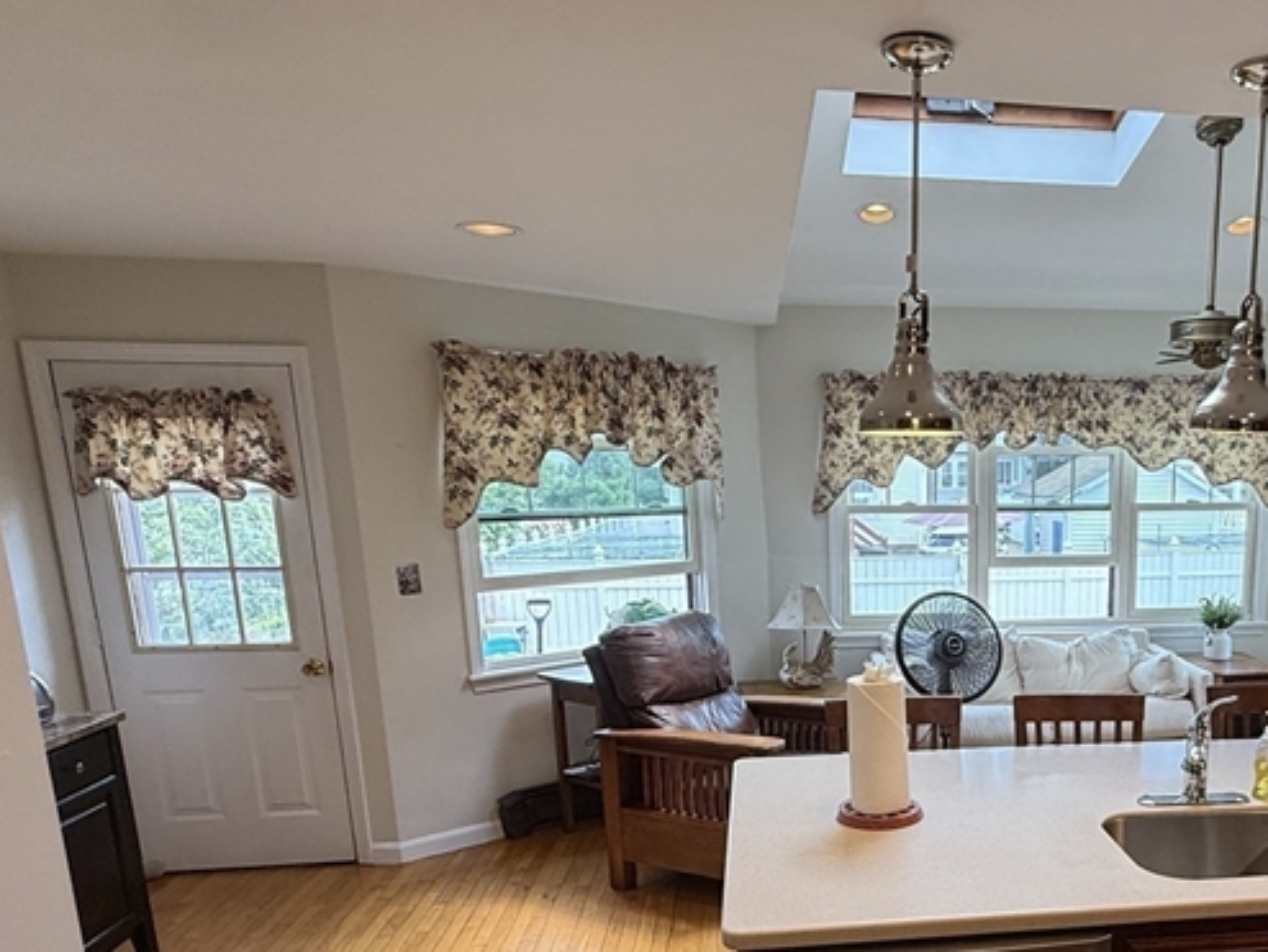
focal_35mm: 29
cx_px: 957
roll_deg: -1.6
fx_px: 1063
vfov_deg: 46.4
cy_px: 721
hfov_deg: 58.3
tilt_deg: -15.6
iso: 125
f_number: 2.2
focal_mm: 2.22
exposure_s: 1/120
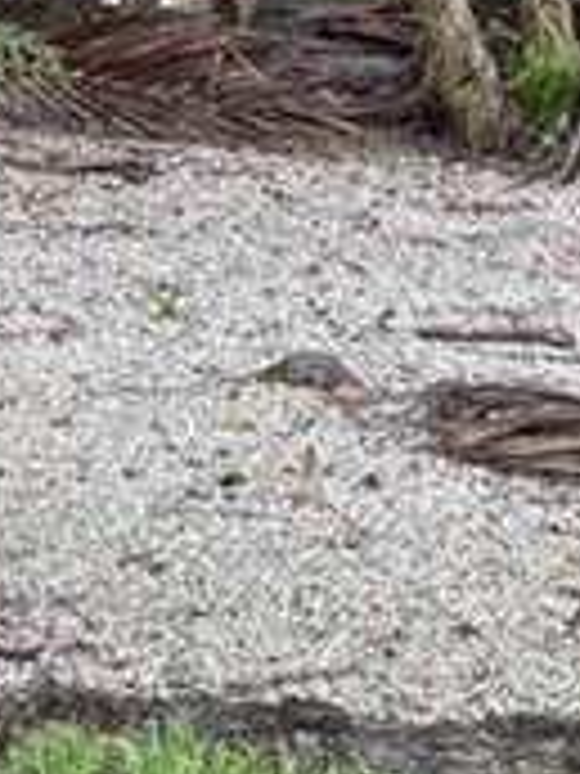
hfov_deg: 9.1
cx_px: -139
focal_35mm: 161
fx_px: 3597
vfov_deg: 11.6
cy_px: -477
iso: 64
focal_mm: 5.96
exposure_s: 1/121
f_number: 1.6
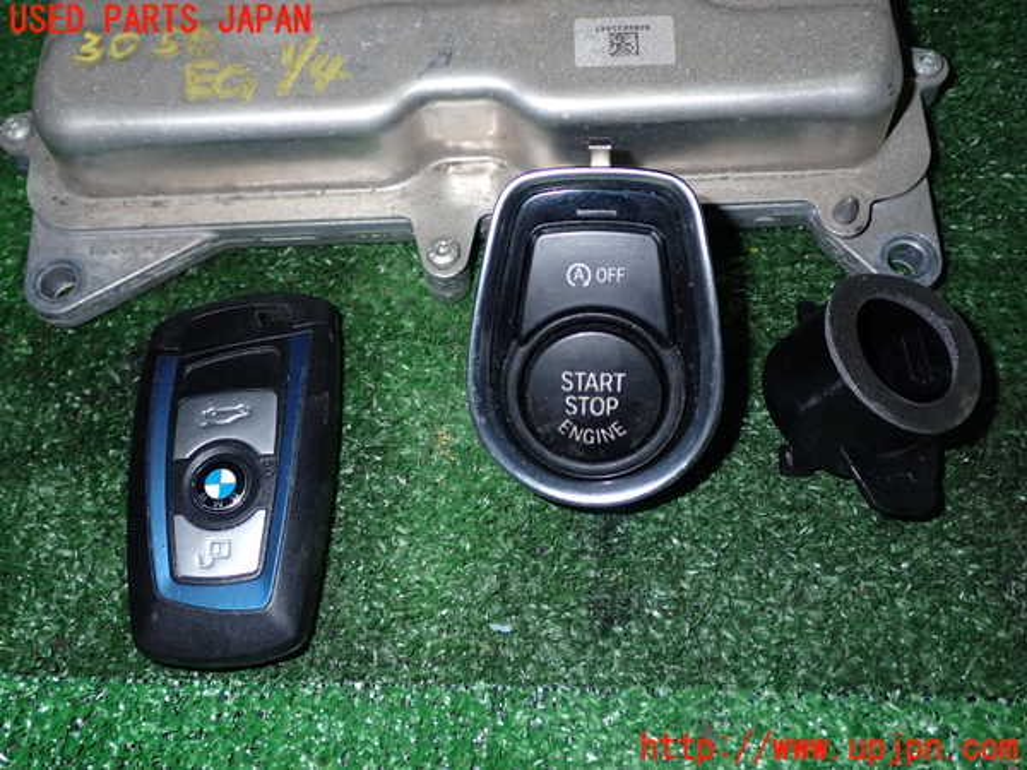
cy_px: 385
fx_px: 1127
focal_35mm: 38
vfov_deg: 37.7
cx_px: 514
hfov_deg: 49.0
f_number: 8
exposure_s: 1/40
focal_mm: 6.83
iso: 200
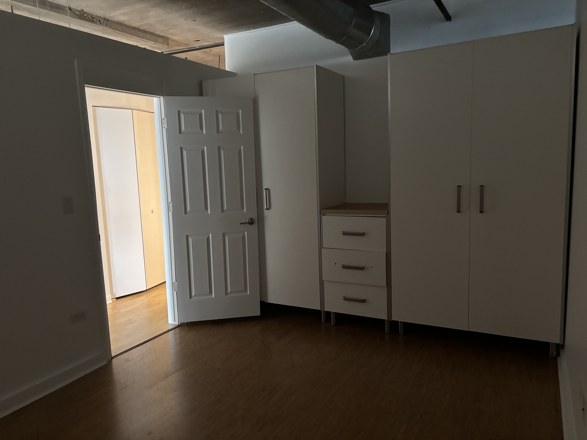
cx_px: 294
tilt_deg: -6.8
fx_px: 441
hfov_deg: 67.3
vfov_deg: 53.1
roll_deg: +2.3
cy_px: 220
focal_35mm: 26
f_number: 1.6
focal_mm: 5.96
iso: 640
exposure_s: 1/30
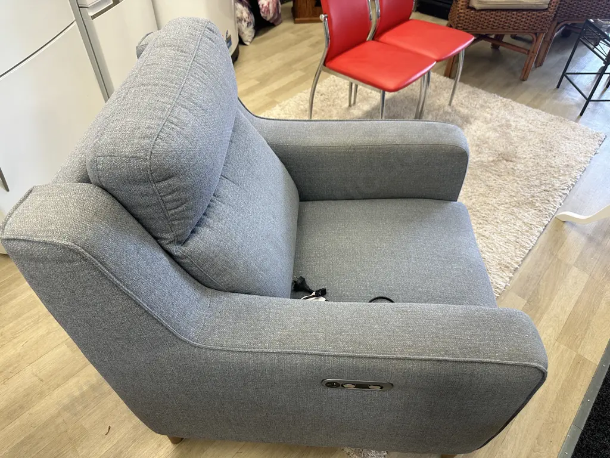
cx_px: 305
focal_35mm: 24
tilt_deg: -44.5
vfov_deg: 56.8
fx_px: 423
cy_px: 229
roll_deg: -1.5
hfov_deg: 71.6
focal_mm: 6.86
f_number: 1.78
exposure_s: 1/100
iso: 160
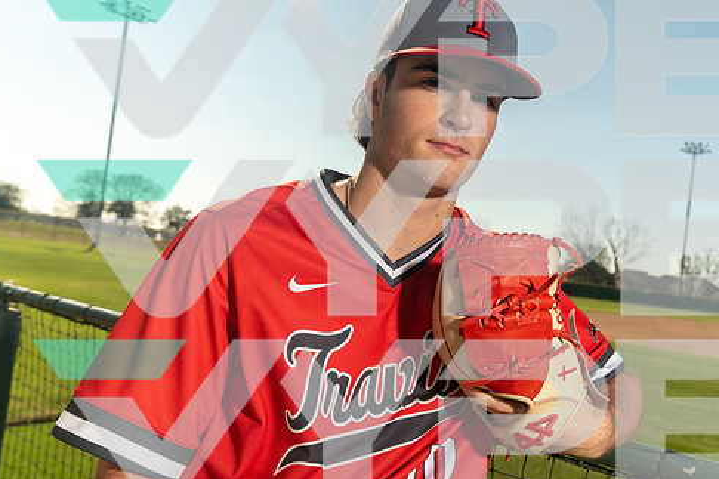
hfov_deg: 51.7
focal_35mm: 37
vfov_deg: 35.9
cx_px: 414
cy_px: 239
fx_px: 739
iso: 500
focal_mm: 31
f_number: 5.6
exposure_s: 1/200
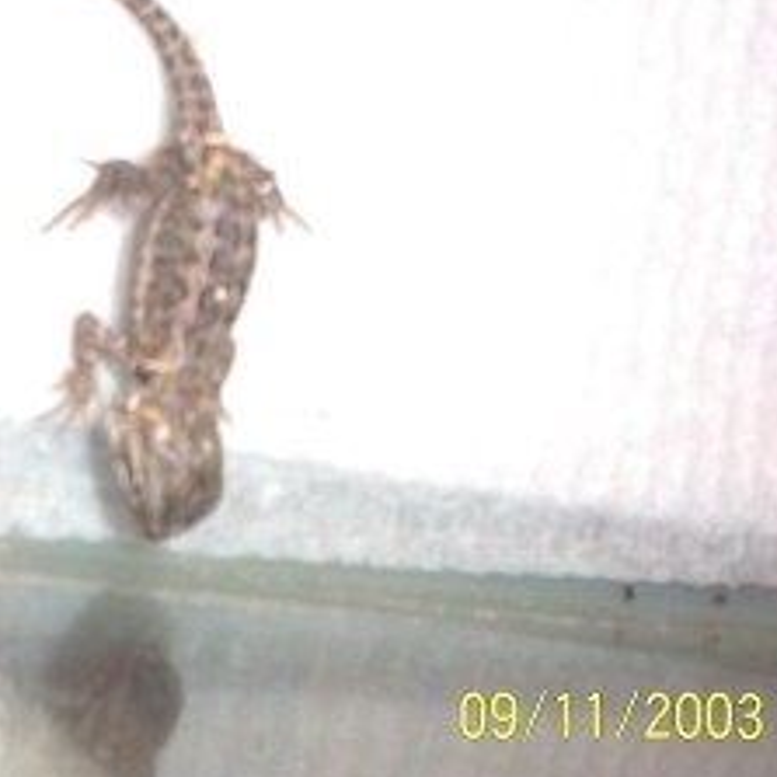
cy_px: 321
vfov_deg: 27.7
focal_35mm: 62
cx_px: 136
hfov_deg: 27.1
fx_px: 1574
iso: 140
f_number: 4.5
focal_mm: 6
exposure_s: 1/30
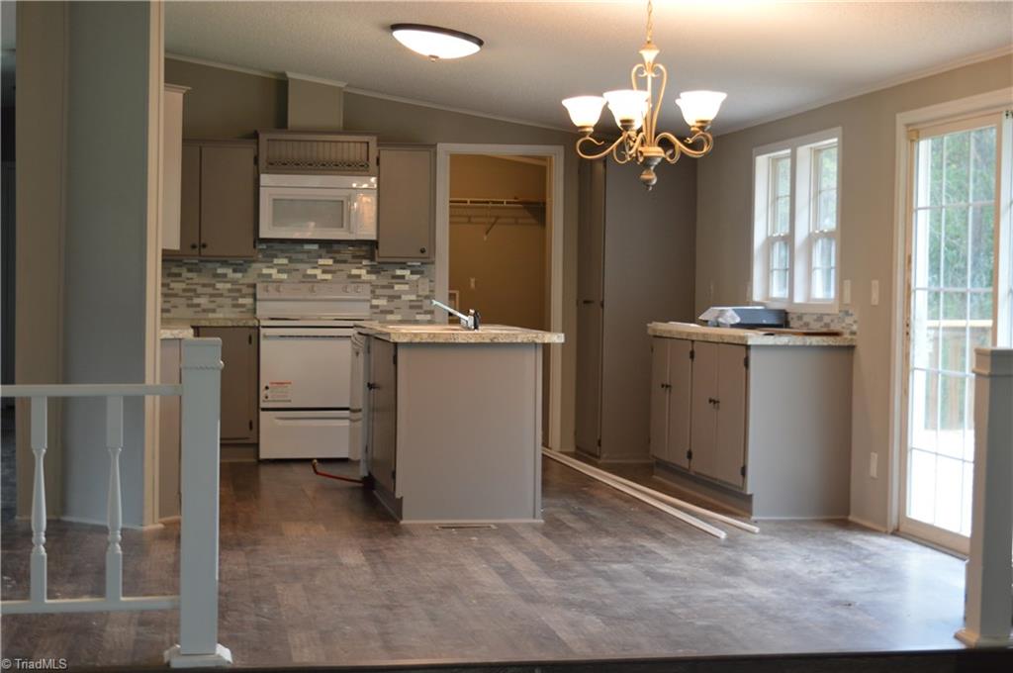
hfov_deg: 33.4
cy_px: 336
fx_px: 1686
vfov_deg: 22.6
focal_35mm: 60
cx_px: 506
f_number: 4.8
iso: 400
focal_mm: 40
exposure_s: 1/25
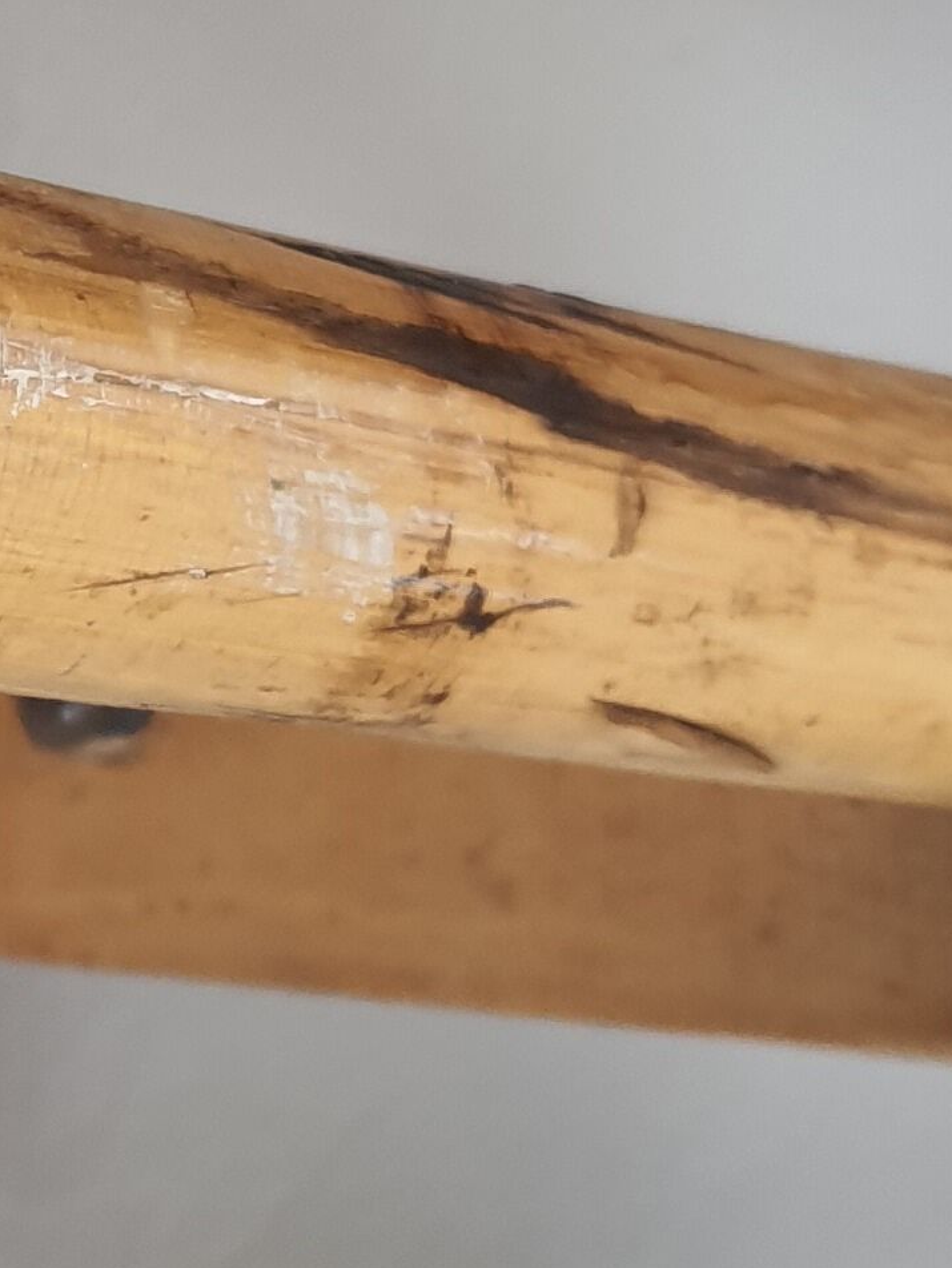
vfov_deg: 17.9
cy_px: 508
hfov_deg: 13.0
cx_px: -290
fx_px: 4033
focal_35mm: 110
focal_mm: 4.32
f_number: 1.7
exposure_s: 1/100
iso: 125
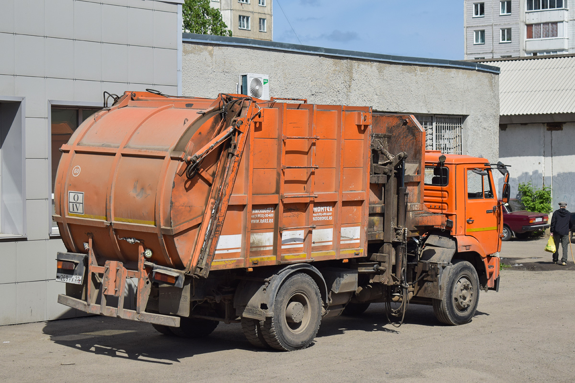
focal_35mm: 72
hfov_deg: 28.1
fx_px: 1150
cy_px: 192
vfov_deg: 18.9
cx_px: 288
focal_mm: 48
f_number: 7.1
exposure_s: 1/1250
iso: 200
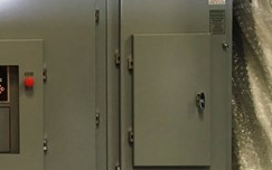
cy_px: 77
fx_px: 564
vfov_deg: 17.2
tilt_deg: -2.3
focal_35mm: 76
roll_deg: +0.7
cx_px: -24
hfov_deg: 25.3
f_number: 2.2
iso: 64
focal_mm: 4.15
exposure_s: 1/30
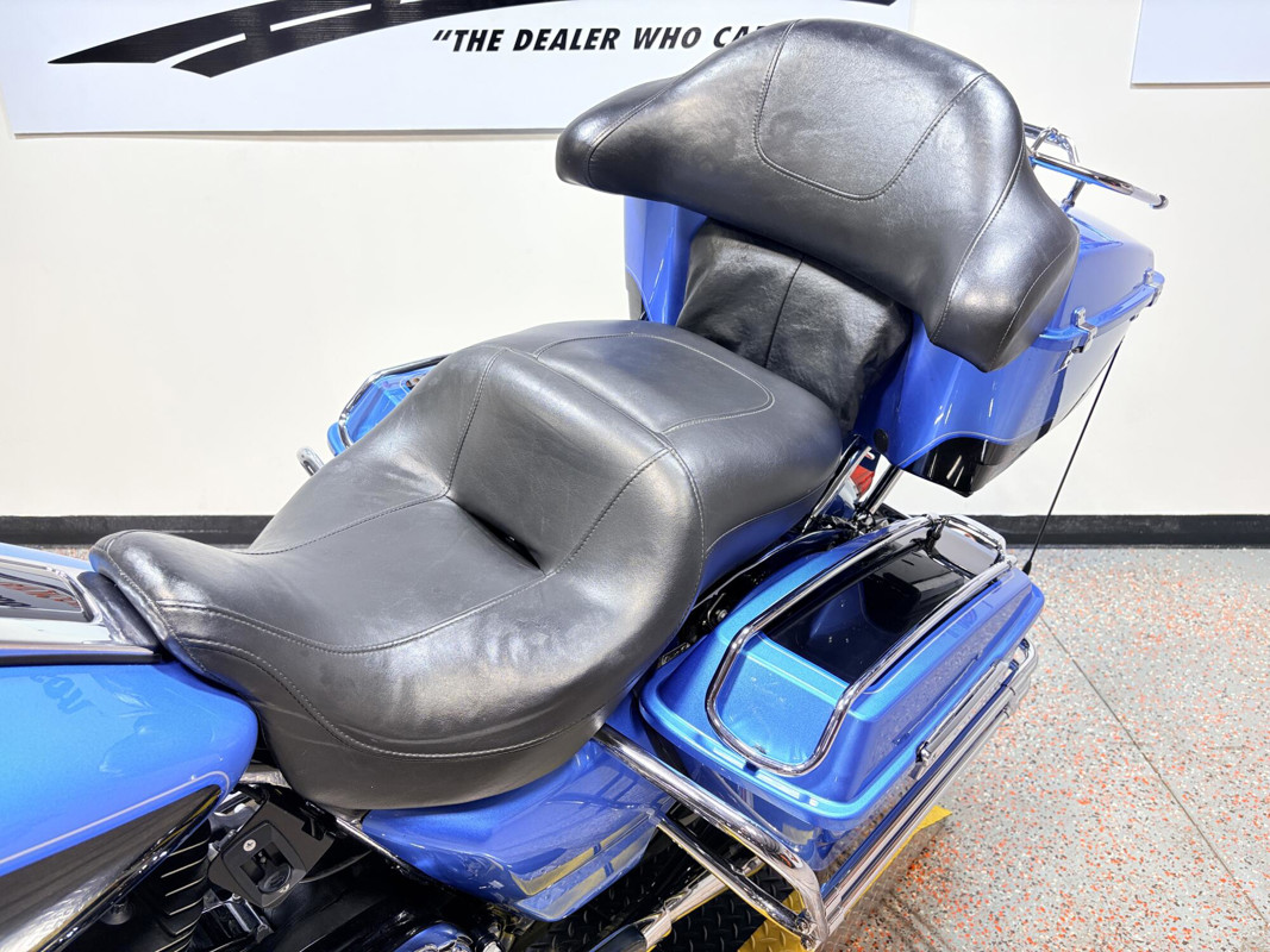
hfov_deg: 67.3
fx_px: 954
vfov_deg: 53.1
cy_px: 476
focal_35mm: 26
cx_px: 635
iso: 50
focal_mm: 5.96
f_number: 1.6
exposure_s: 1/120
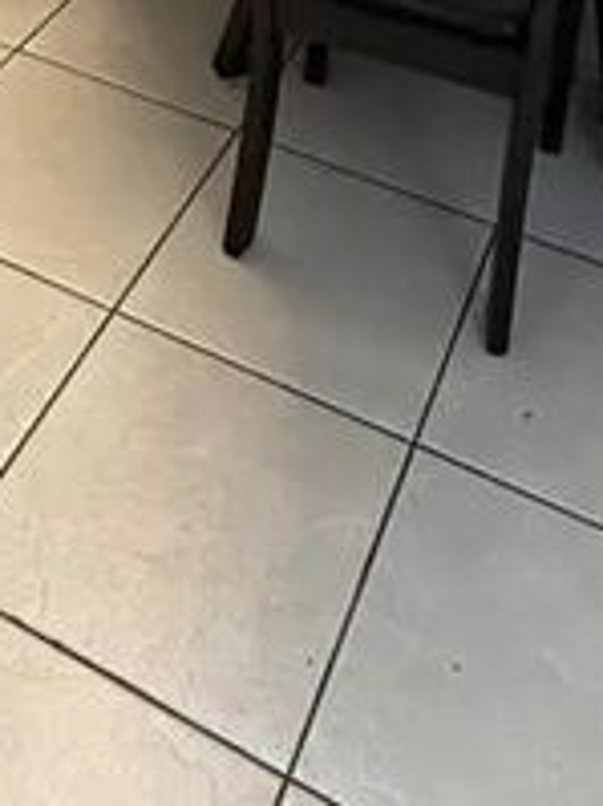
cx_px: 142
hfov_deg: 24.1
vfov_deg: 25.5
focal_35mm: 60
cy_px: -350
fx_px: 1395
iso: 500
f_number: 2.2
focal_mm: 2.22
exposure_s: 1/60
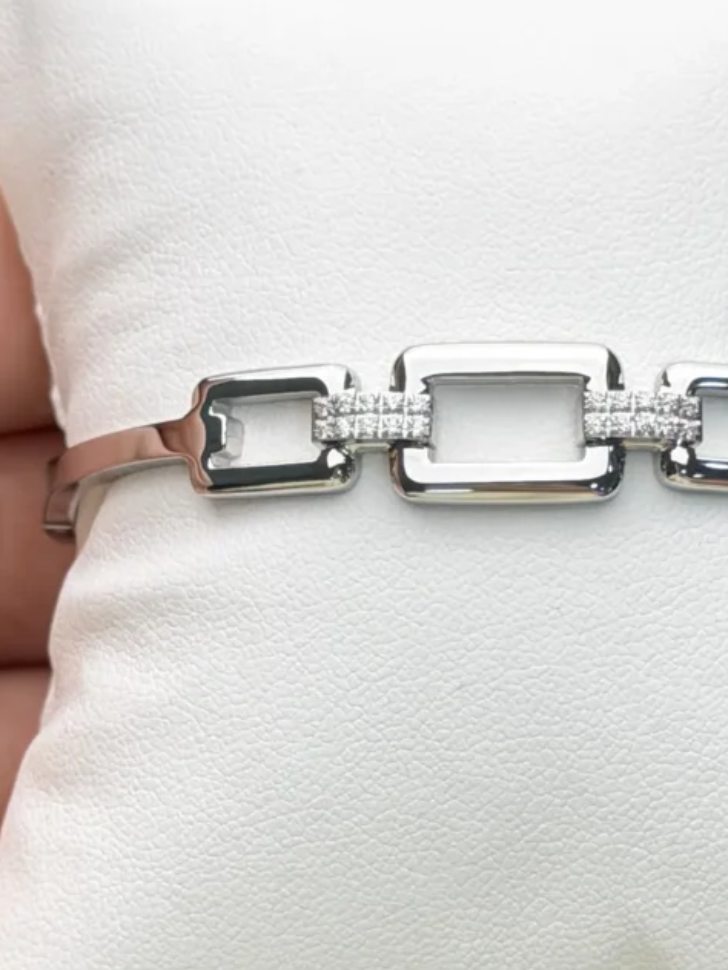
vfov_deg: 24.1
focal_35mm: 81
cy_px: 495
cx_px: 493
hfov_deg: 18.2
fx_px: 2271
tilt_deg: -76.5
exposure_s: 1/1307
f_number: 1.78
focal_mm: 6.76
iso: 80
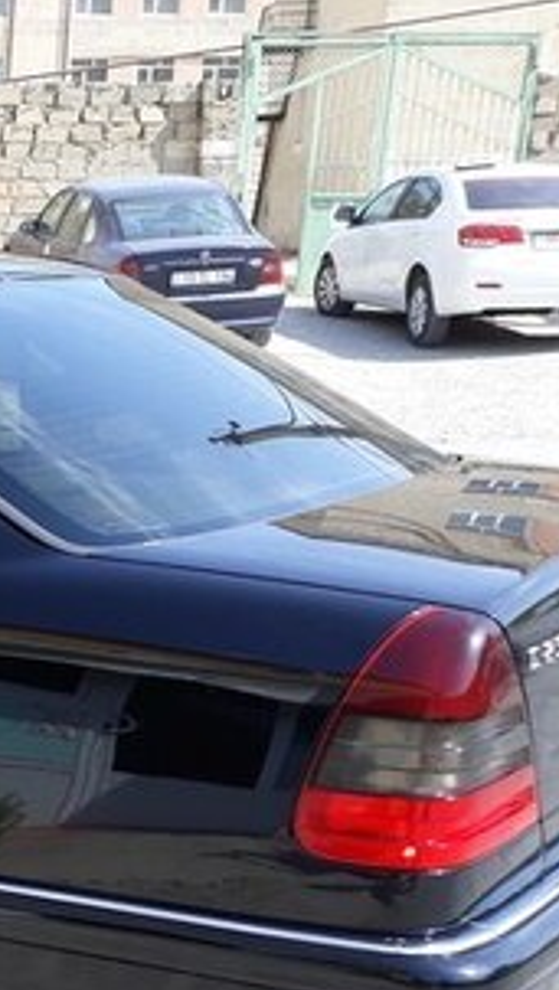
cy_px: 717
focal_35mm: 64
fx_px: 1682
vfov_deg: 32.3
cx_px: -399
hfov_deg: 16.3
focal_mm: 3.71
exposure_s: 1/641
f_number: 1.7
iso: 40
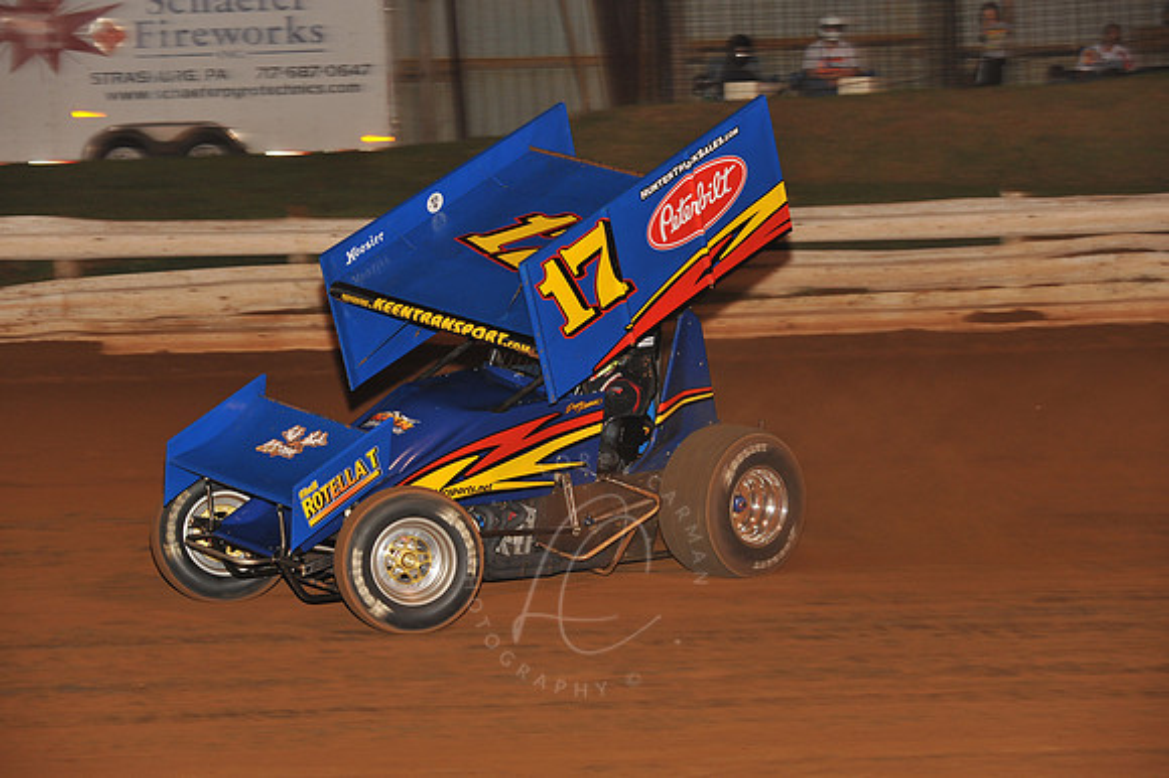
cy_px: 389
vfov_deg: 11.0
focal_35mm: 125
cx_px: 584
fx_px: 4057
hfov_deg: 16.4
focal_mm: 125
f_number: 6.3
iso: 800
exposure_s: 1/250
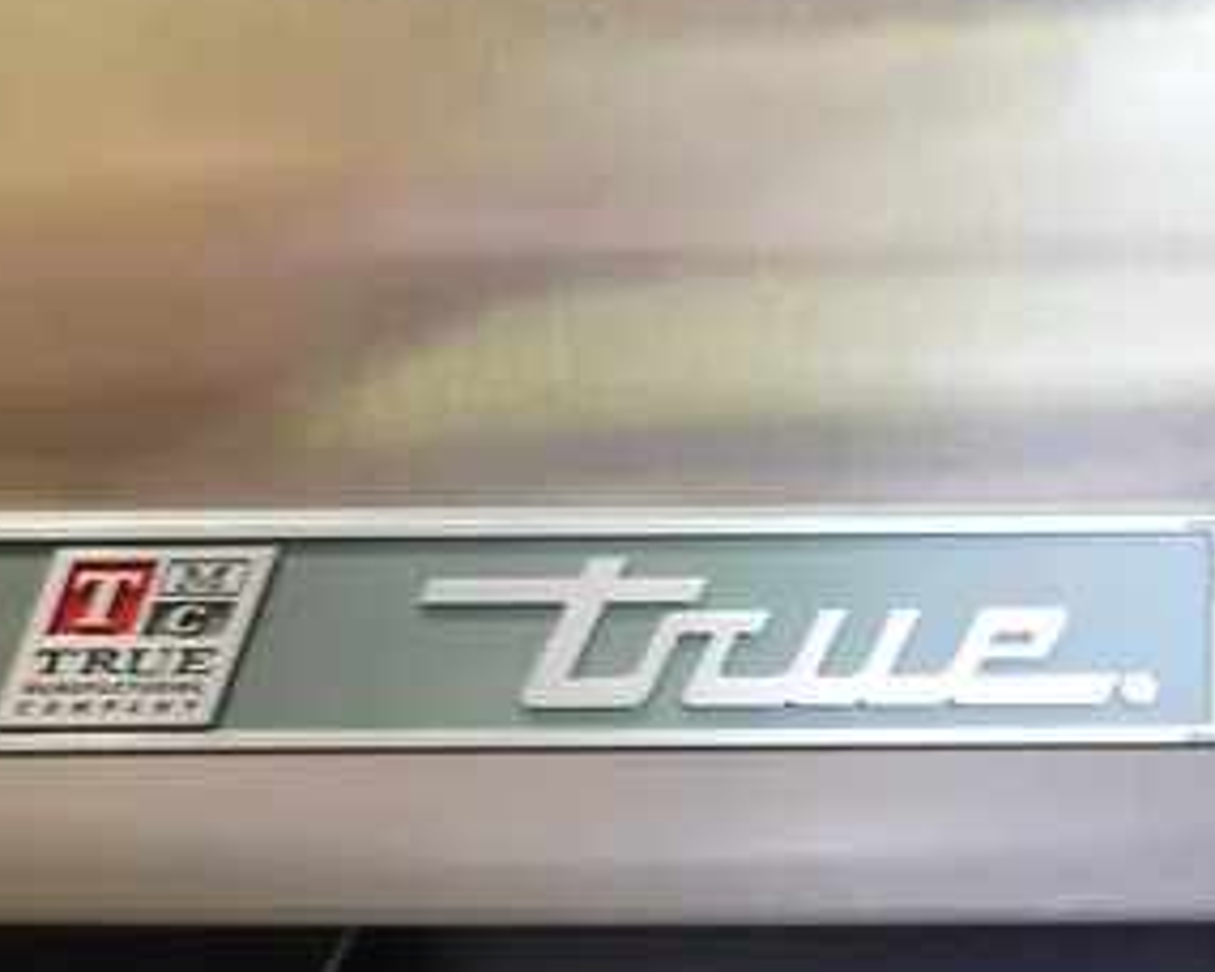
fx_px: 2086
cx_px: 512
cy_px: 505
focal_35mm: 58
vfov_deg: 26.2
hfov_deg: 32.4
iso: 400
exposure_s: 1/8
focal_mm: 16.21
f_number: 4
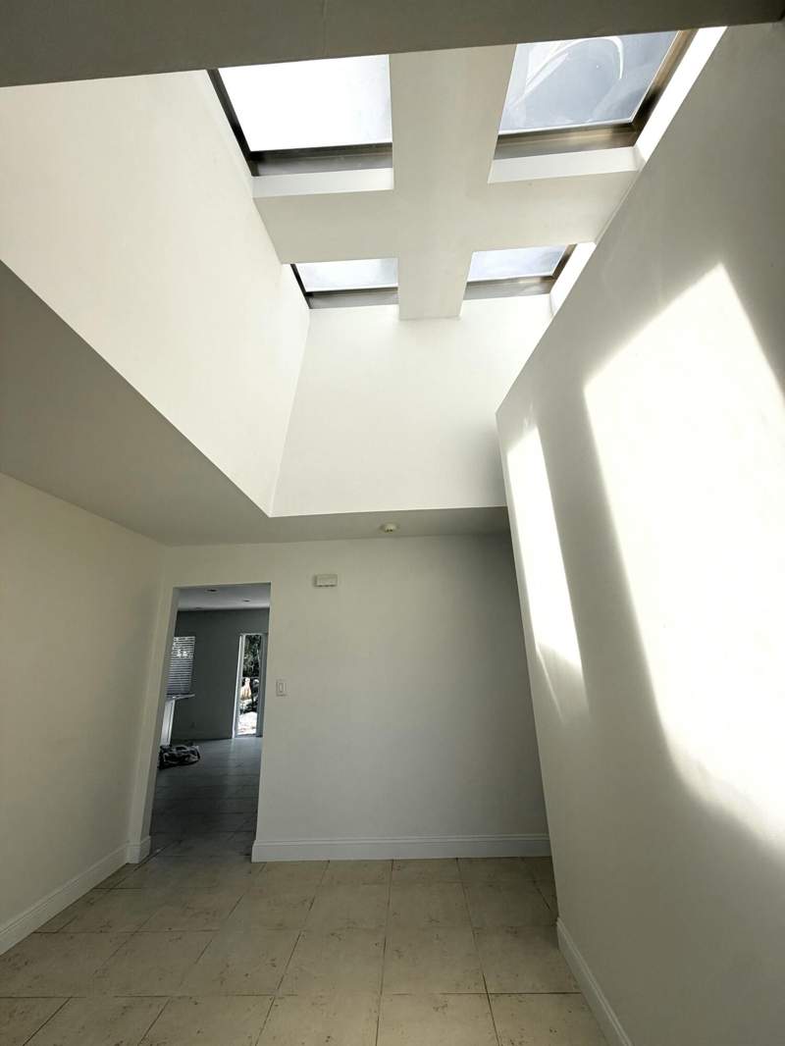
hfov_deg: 85.7
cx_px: 392
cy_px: 523
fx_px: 423
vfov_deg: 102.1
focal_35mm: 14
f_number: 2.2
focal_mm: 2.22
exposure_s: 1/502
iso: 50
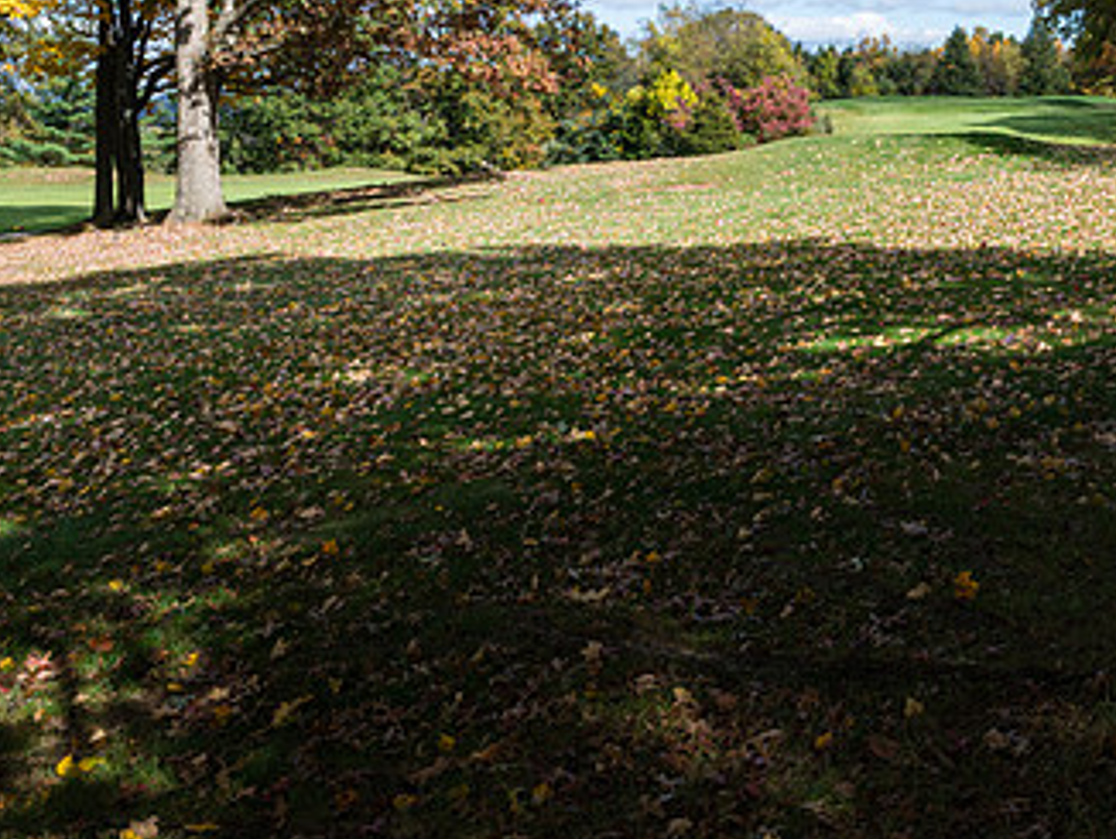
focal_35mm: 50
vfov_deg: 28.8
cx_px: 882
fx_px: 1613
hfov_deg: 36.9
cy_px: 241
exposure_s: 1/200
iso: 800
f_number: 22
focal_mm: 28
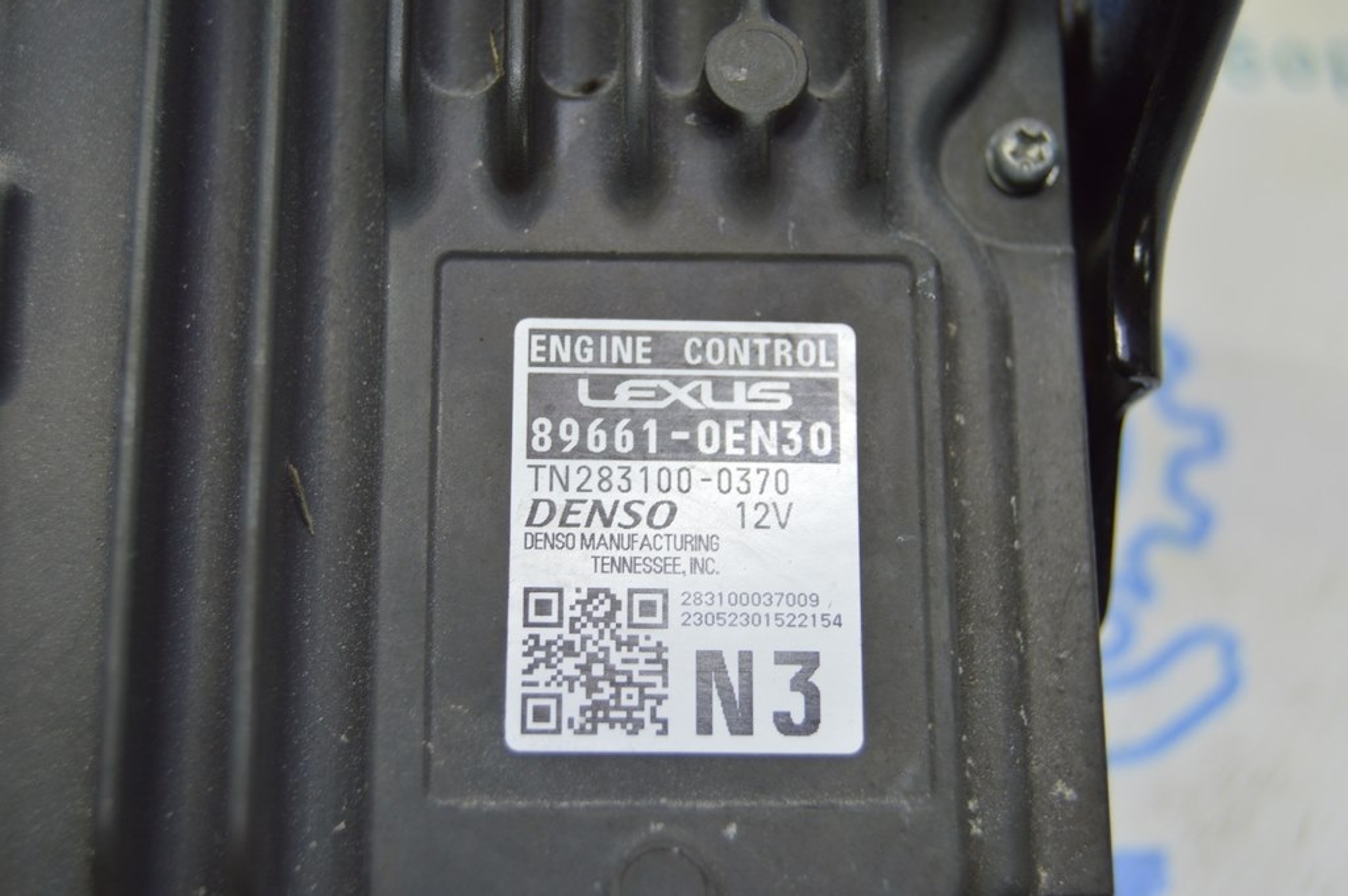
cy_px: 448
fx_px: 2133
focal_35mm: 57
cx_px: 674
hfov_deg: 35.1
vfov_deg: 23.7
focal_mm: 38
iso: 400
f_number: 5.6
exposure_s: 1/25
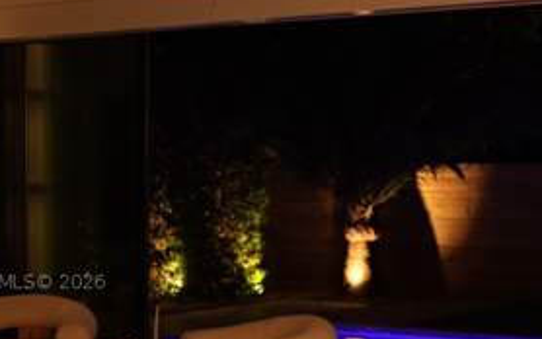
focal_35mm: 88
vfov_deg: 14.8
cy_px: 281
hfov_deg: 23.5
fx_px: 1300
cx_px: 312
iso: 100
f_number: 2
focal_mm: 50
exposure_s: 1/6
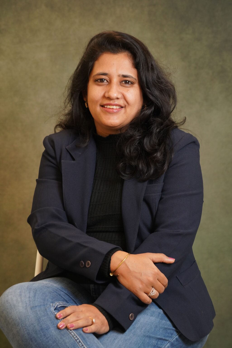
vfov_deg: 18.4
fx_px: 1072
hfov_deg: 12.3
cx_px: 116
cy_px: 174
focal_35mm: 111
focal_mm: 111
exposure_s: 1/100
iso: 2000
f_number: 6.3
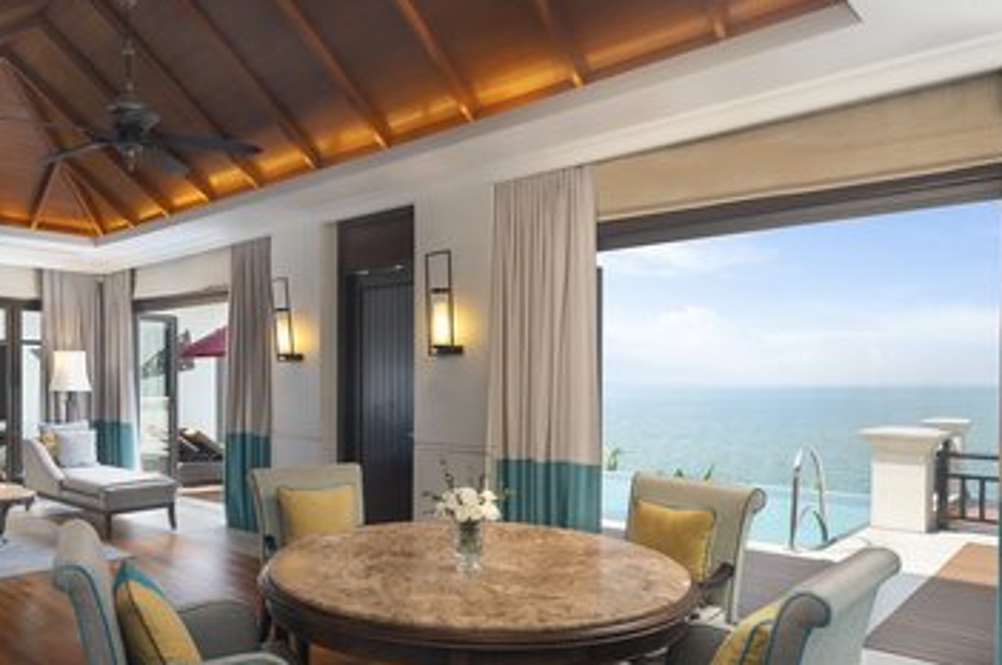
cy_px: 441
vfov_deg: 48.6
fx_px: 723
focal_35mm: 26
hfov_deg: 68.6
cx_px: 391
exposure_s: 1/8
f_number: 8
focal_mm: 19
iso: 320
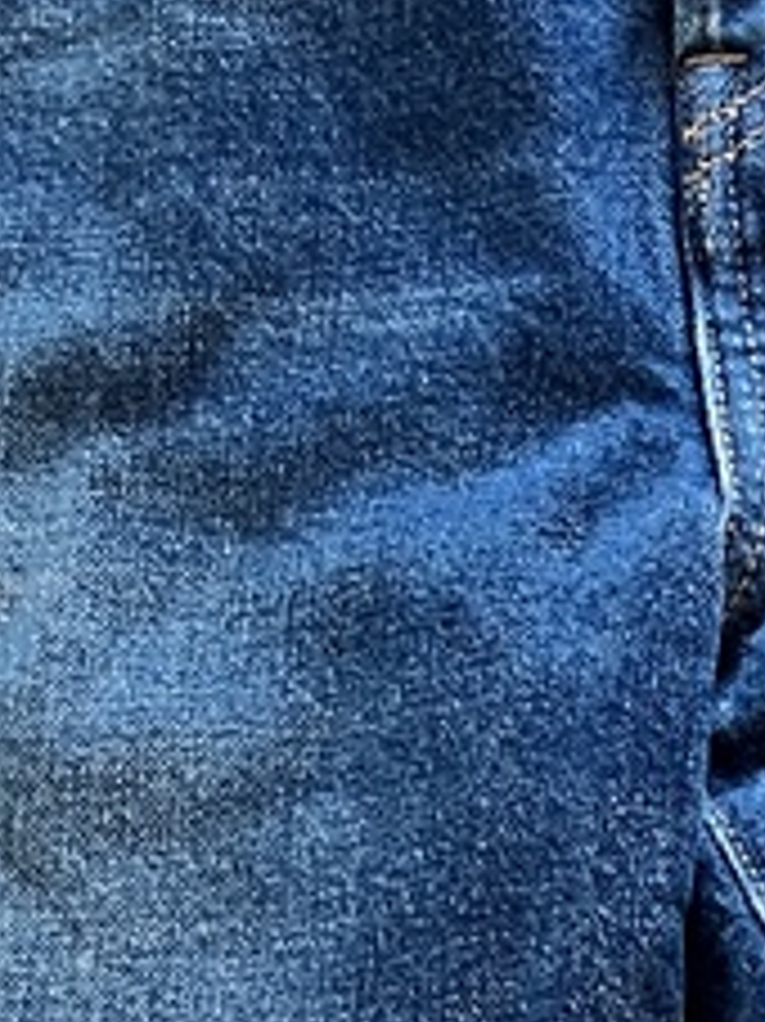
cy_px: 1497
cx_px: 954
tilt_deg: -77.4
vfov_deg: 12.3
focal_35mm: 153
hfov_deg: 9.5
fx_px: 4513
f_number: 1.5
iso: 125
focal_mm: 5.7
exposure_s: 1/60
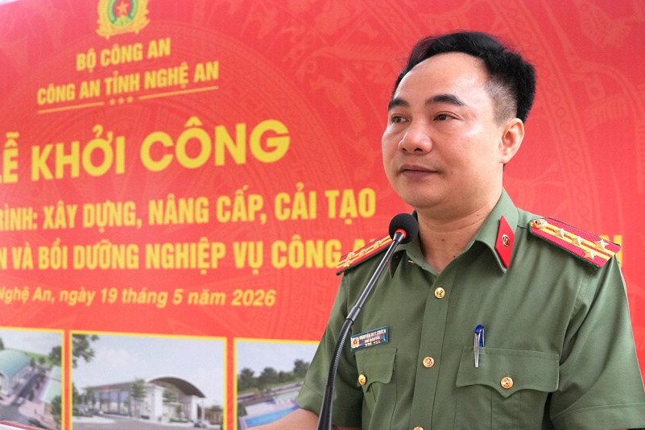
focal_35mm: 46
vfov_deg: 29.2
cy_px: 264
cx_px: 252
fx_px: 824
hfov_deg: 42.5
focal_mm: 24
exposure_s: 1/2000
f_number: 4
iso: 2500
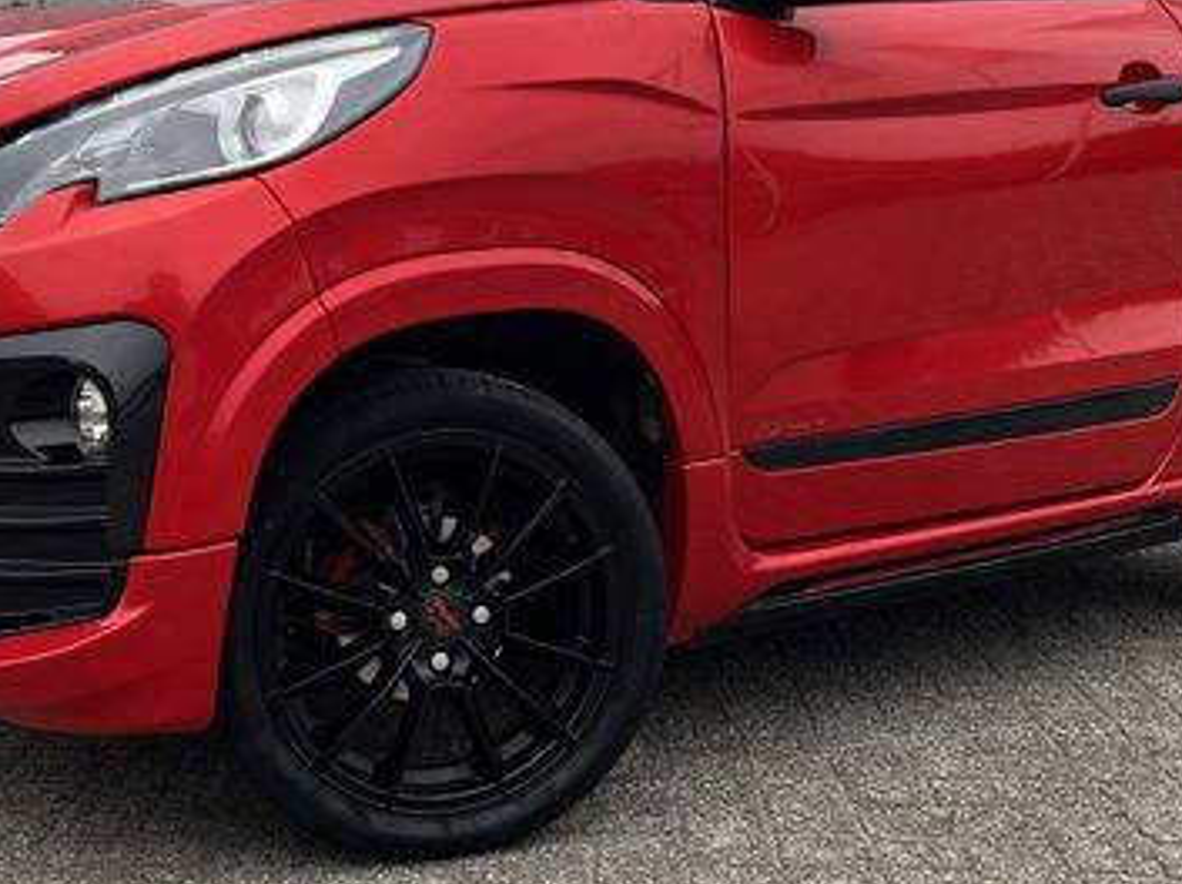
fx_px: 2013
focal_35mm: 59
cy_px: 275
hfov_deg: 32.7
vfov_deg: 24.6
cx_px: 529
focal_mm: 5.1
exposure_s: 1/833
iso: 50
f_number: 1.6
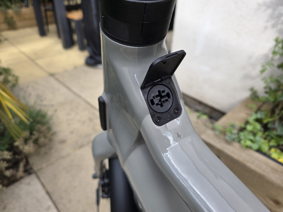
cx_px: 142
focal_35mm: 23
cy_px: 106
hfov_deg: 73.9
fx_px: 188
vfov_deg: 58.9
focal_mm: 6.3
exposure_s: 1/359
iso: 25
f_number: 1.7
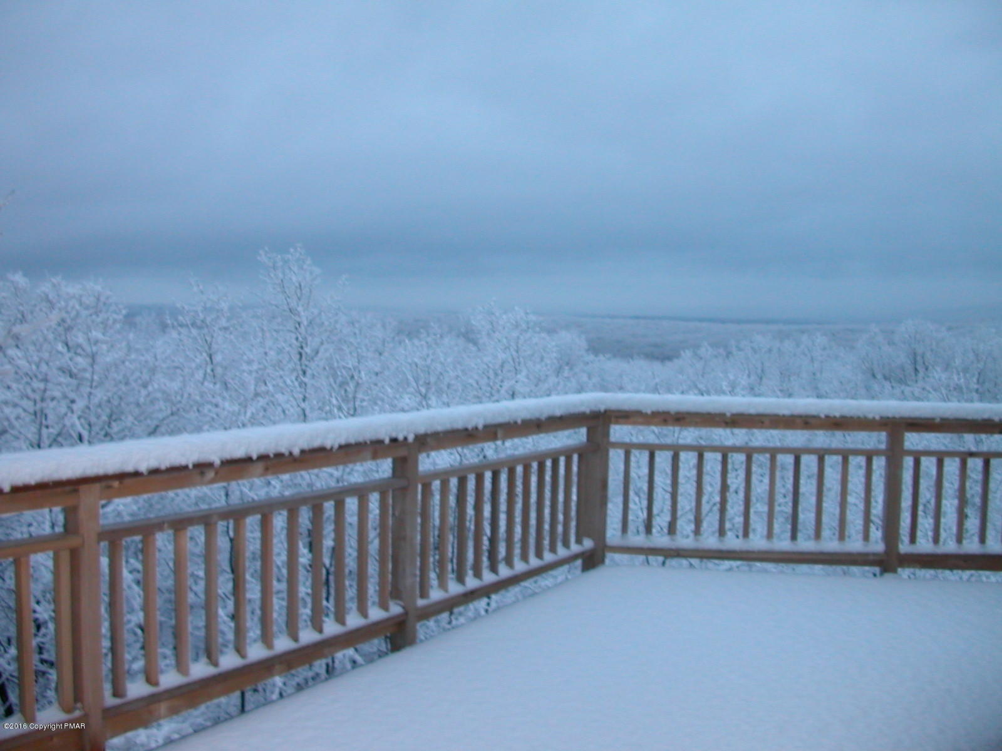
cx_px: 501
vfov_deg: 38.7
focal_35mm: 37
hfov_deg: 50.1
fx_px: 1071
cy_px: 376
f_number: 2.7
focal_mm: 5.6
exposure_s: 1/30
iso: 100
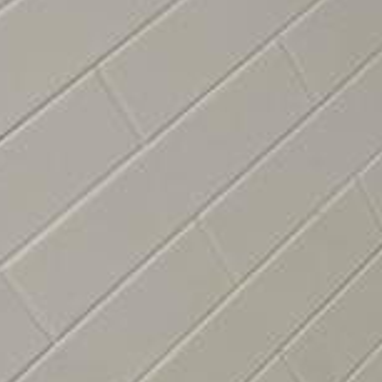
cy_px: 372
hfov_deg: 9.1
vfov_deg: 12.2
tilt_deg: -45.6
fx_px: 1773
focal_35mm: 142
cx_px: 1246
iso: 125
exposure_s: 1/120
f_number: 1.78
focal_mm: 6.86
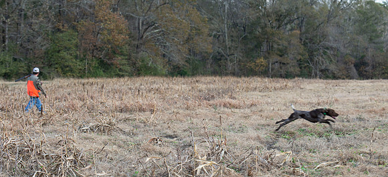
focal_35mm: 141
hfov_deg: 15.9
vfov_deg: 7.3
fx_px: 1387
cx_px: 244
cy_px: 134
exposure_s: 1/160
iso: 125
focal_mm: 92
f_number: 5.6
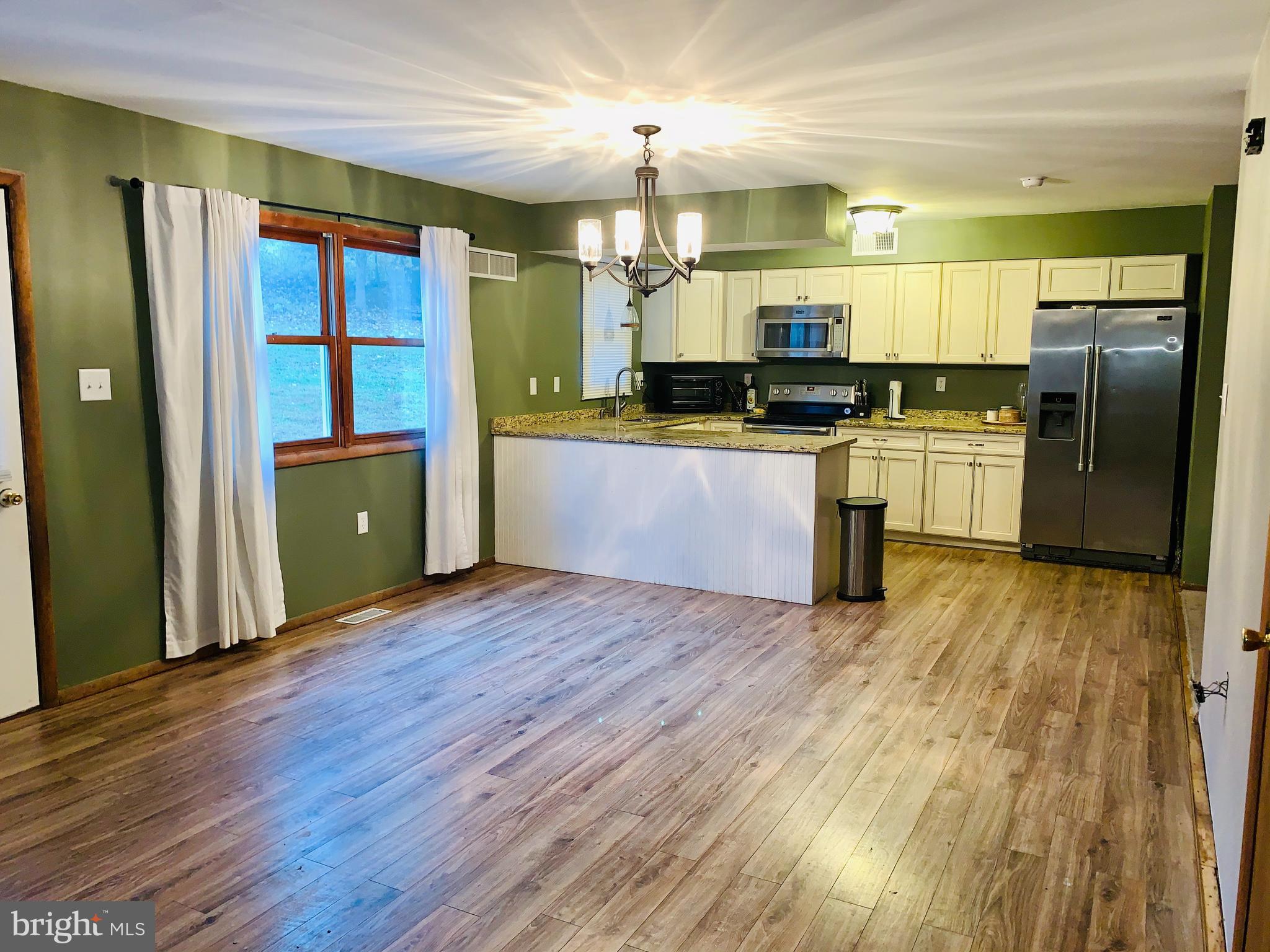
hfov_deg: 67.3
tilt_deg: -7.4
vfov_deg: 53.1
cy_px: 476
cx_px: 635
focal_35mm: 26
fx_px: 954
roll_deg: -0.2
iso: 50
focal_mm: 4.25
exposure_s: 1/15
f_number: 1.8
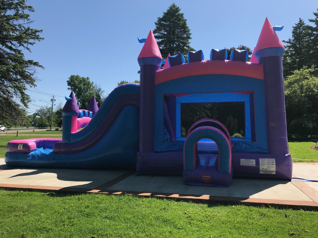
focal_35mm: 28
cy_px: 119
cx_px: 159
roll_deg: -0.5
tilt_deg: +1.6
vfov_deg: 49.7
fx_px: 257
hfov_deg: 63.4
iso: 20
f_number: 1.8
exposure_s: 1/1808
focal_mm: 3.99
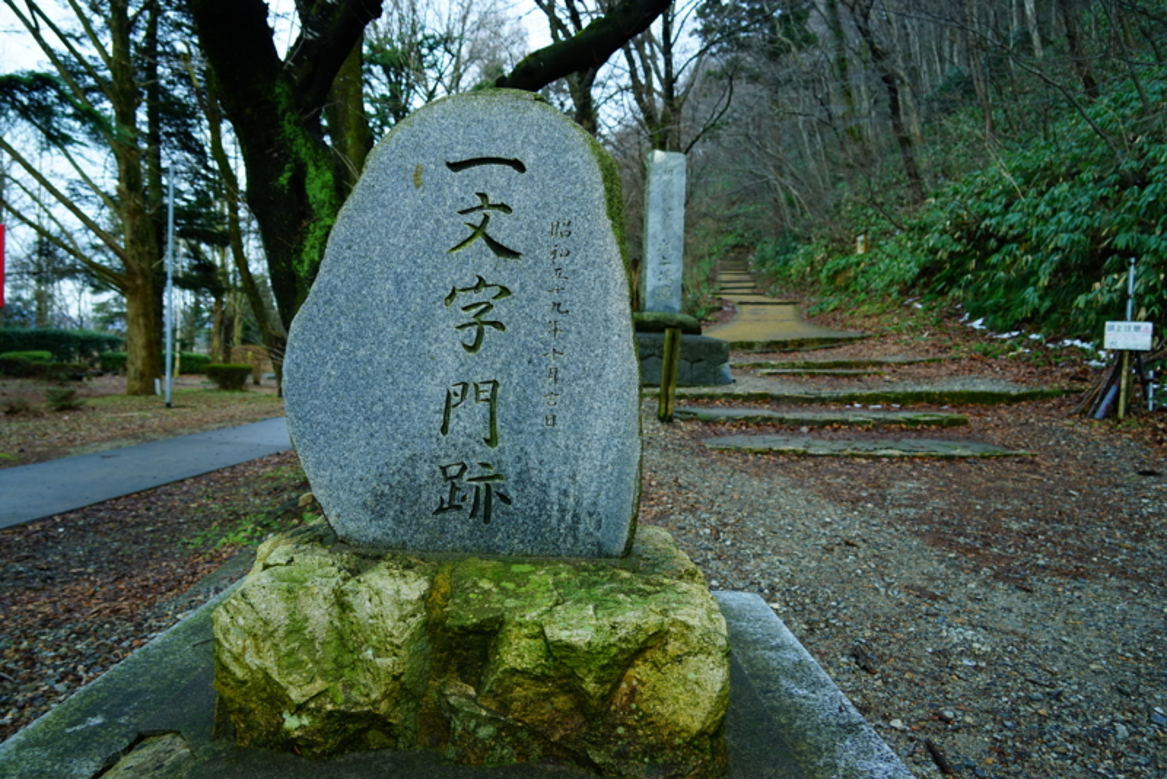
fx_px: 778
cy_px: 390
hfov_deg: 73.7
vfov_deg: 53.2
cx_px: 584
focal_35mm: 24
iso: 100
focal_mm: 24
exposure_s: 1/60
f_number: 4
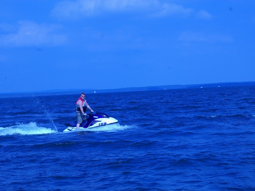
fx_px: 667
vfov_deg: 16.3
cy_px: 96
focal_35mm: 91
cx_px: 140
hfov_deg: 21.6
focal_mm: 55
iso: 200
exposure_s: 1/500
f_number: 11
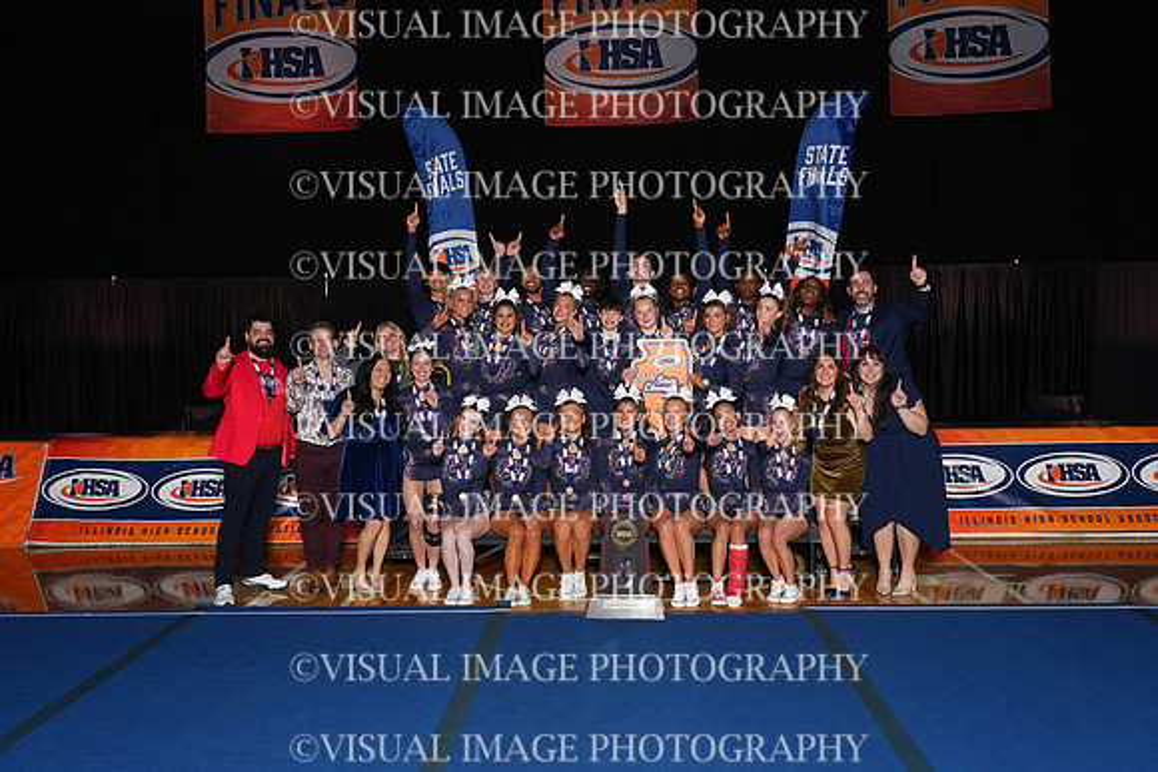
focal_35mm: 34
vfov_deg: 38.9
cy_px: 386
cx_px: 579
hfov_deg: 55.8
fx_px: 1094
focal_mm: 34
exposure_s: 1/160
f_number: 8
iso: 640
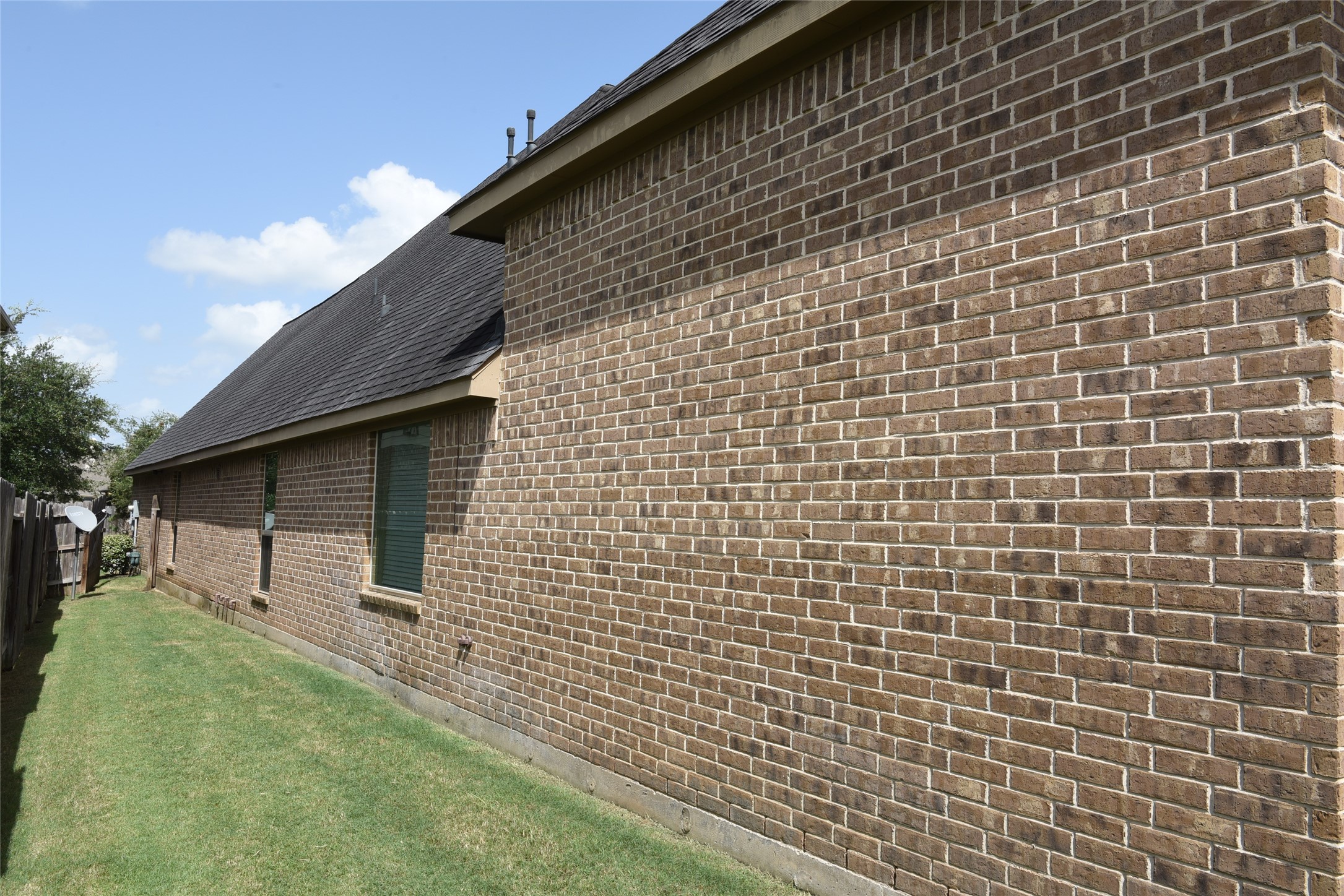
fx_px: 1083
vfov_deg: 45.0
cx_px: 672
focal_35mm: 29
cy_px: 448
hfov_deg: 63.7
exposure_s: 1/60
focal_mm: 29
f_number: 16
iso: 100
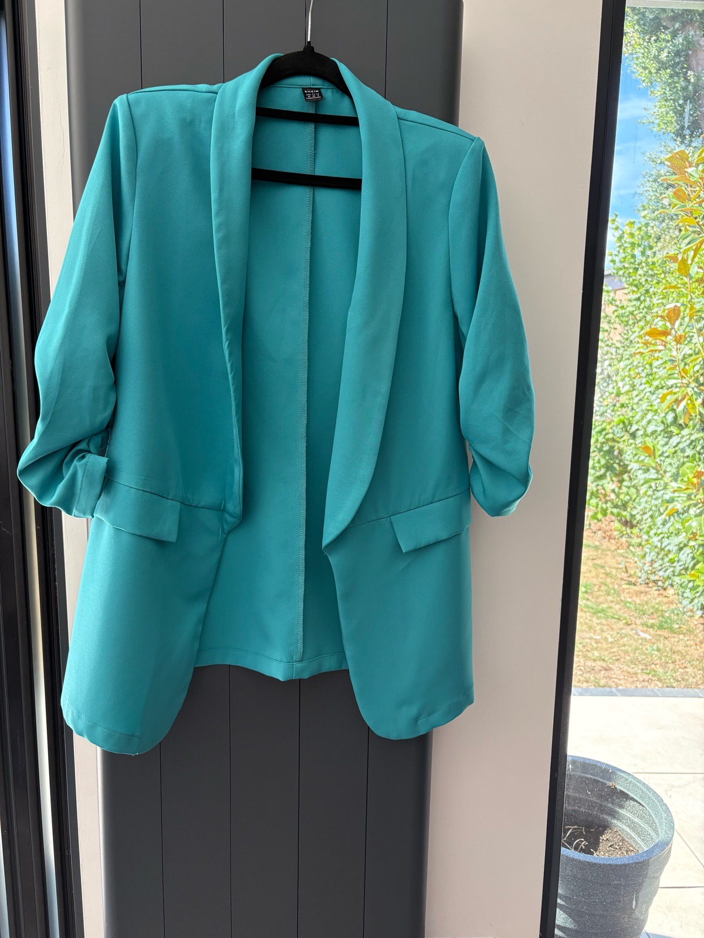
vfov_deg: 67.3
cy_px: 469
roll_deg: -1.0
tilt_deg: -10.0
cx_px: 352
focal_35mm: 26
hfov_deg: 53.1
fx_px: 705
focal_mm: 5.96
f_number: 1.6
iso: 100
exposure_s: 1/236
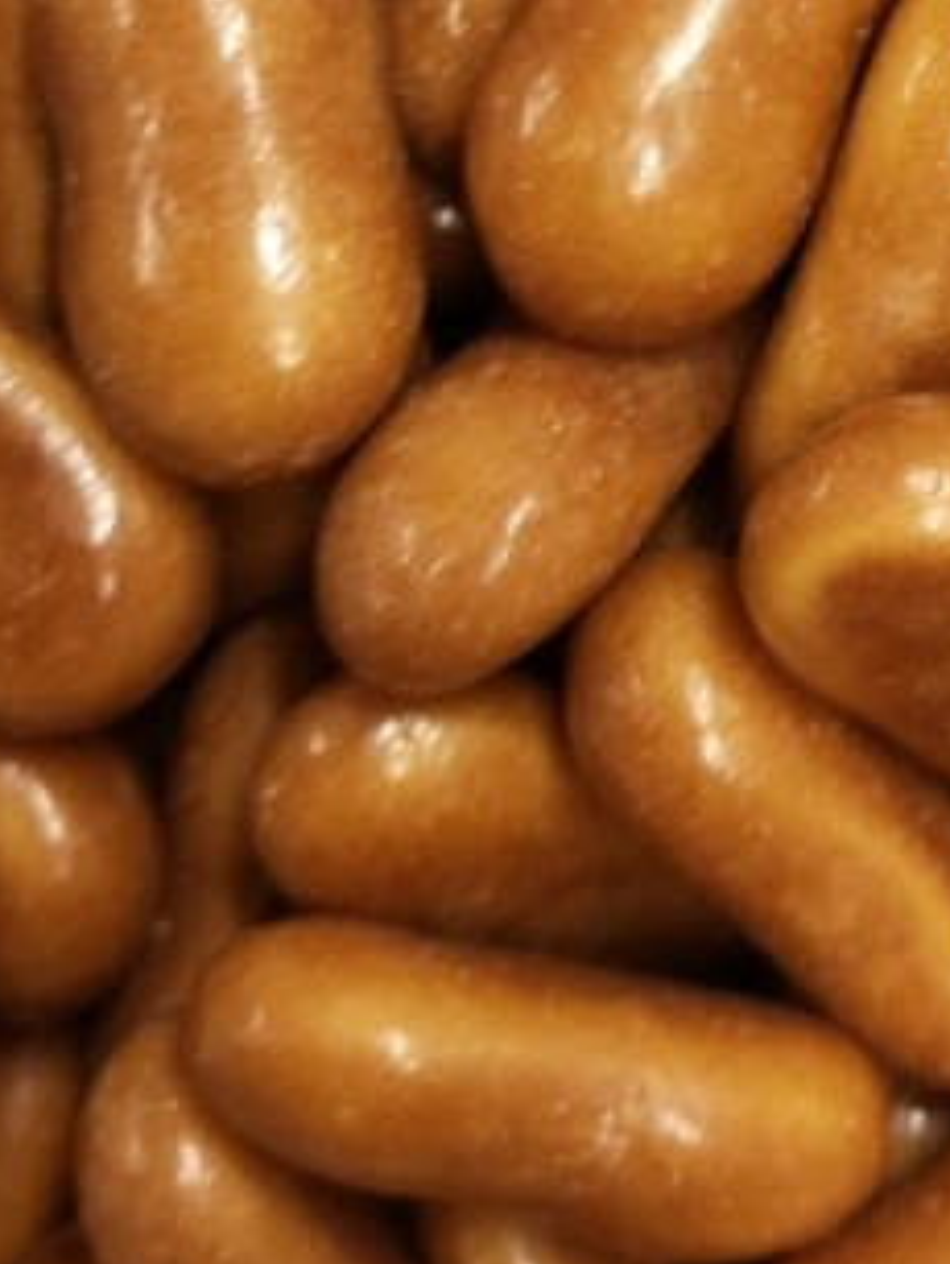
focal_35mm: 115
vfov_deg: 16.4
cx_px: 1185
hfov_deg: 12.5
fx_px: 4202
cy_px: -268
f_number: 1.8
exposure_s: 1/33.3
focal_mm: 3.95
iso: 200
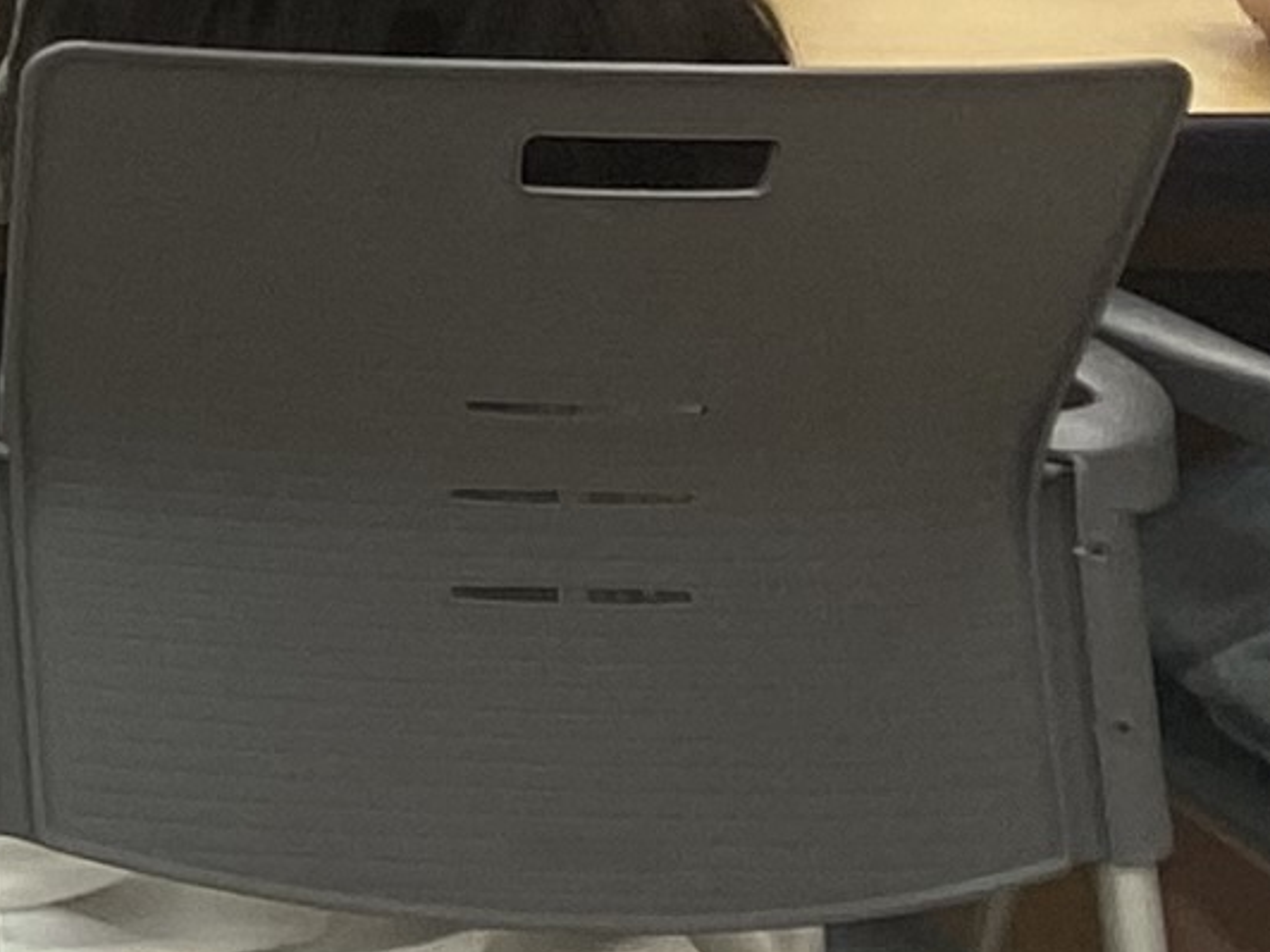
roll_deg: -0.5
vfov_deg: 7.2
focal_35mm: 197
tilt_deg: -5.1
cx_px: -3087
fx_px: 7228
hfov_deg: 8.0
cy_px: -981
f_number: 1.8
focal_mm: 4.25
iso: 64
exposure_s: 1/120
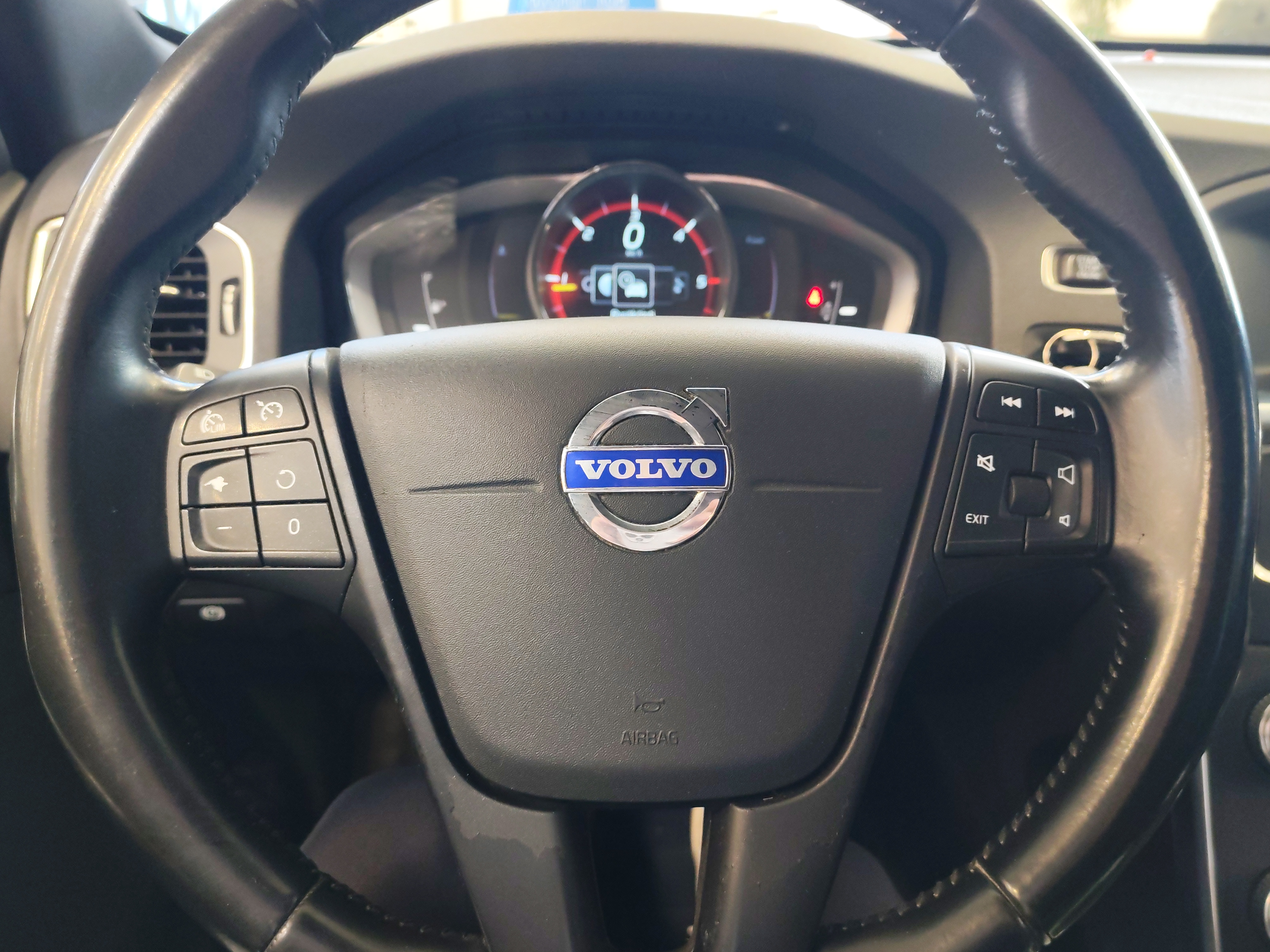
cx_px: 635
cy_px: 476
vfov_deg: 45.4
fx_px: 1137
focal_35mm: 31
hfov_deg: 58.4
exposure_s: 1/50
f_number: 1.9
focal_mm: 6.12
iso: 640
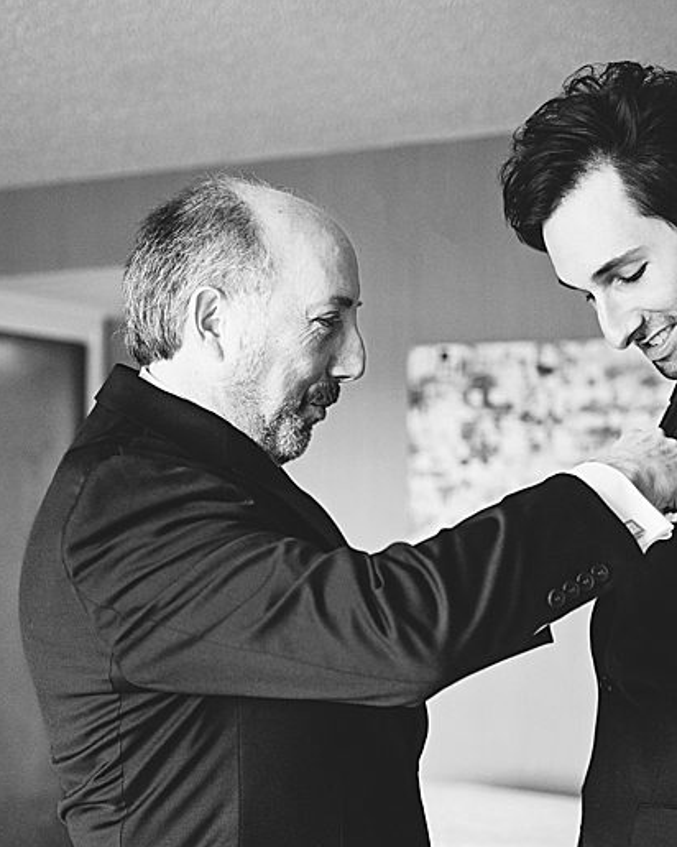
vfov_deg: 31.4
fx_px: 1503
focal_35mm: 60
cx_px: 307
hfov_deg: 25.4
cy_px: 484
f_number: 1.8
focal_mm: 35
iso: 800
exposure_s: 1/80
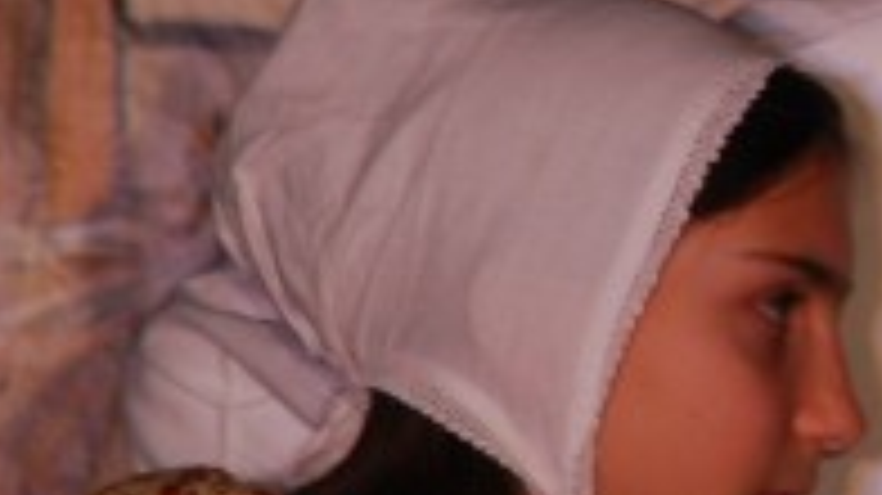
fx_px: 30106
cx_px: 1508
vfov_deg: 0.9
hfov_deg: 1.7
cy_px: 43
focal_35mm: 1288
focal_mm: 200
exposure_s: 1/50
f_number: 5.6
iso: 400
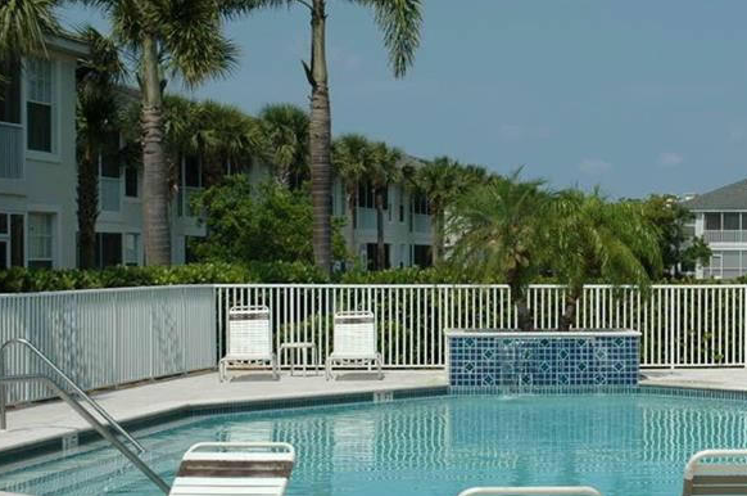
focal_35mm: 82
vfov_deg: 16.6
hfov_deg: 24.4
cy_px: 292
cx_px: 621
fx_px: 1696
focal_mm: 31
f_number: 10
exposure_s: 1/400
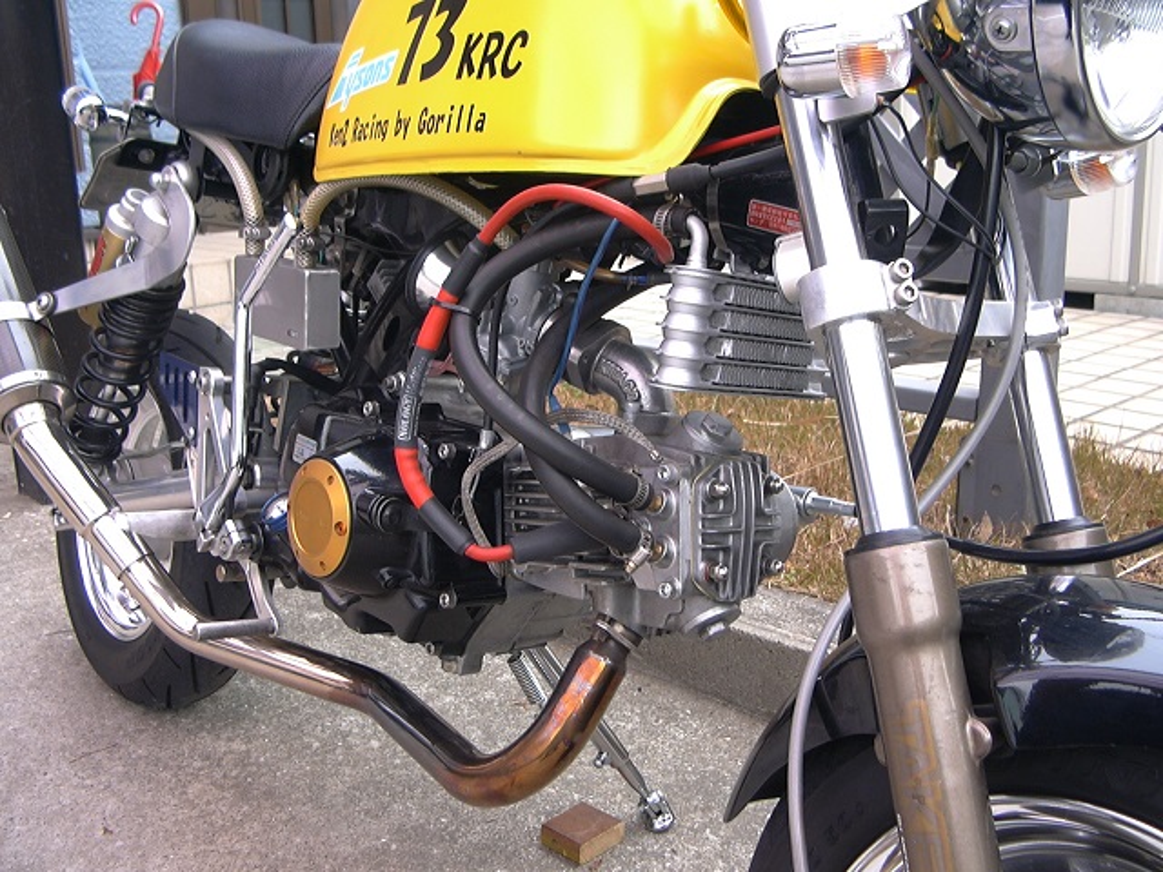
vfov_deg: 40.7
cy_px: 436
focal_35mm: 35
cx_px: 582
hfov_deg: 52.6
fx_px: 1176
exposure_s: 1/65.4
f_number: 2.8
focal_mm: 5.4
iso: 100
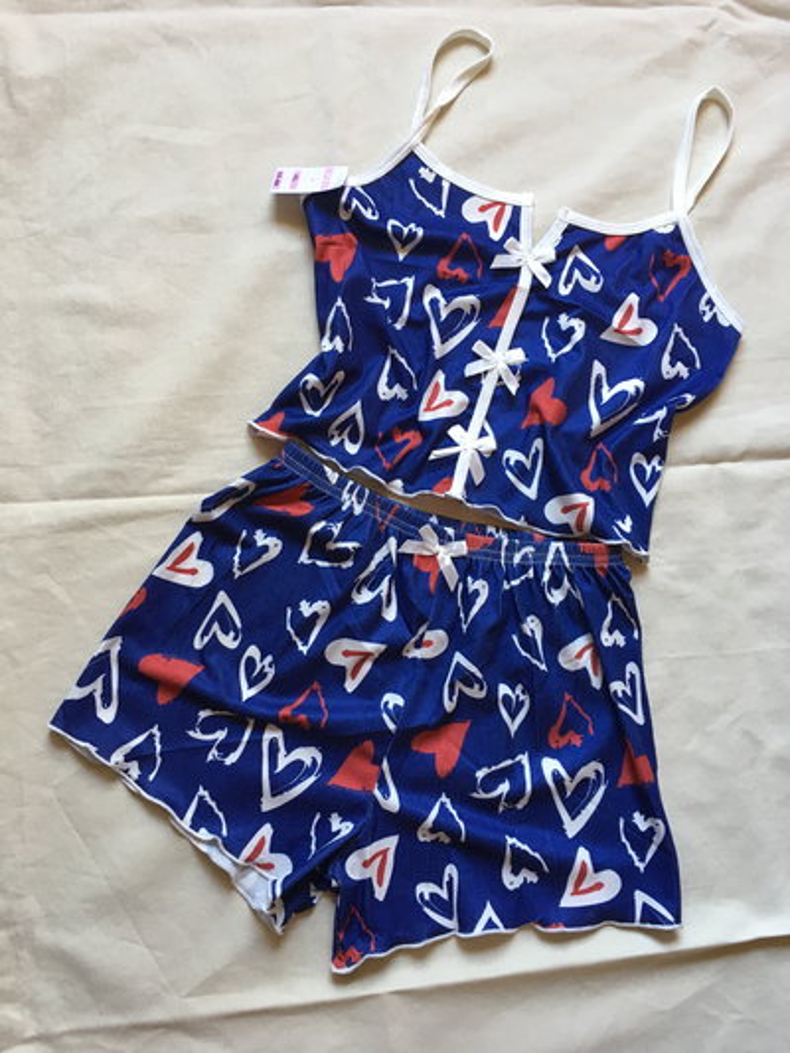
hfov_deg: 48.2
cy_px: 526
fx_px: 882
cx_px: 395
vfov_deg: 61.6
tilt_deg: -83.9
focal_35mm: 29
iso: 100
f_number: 2.2
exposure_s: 1/33
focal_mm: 4.15
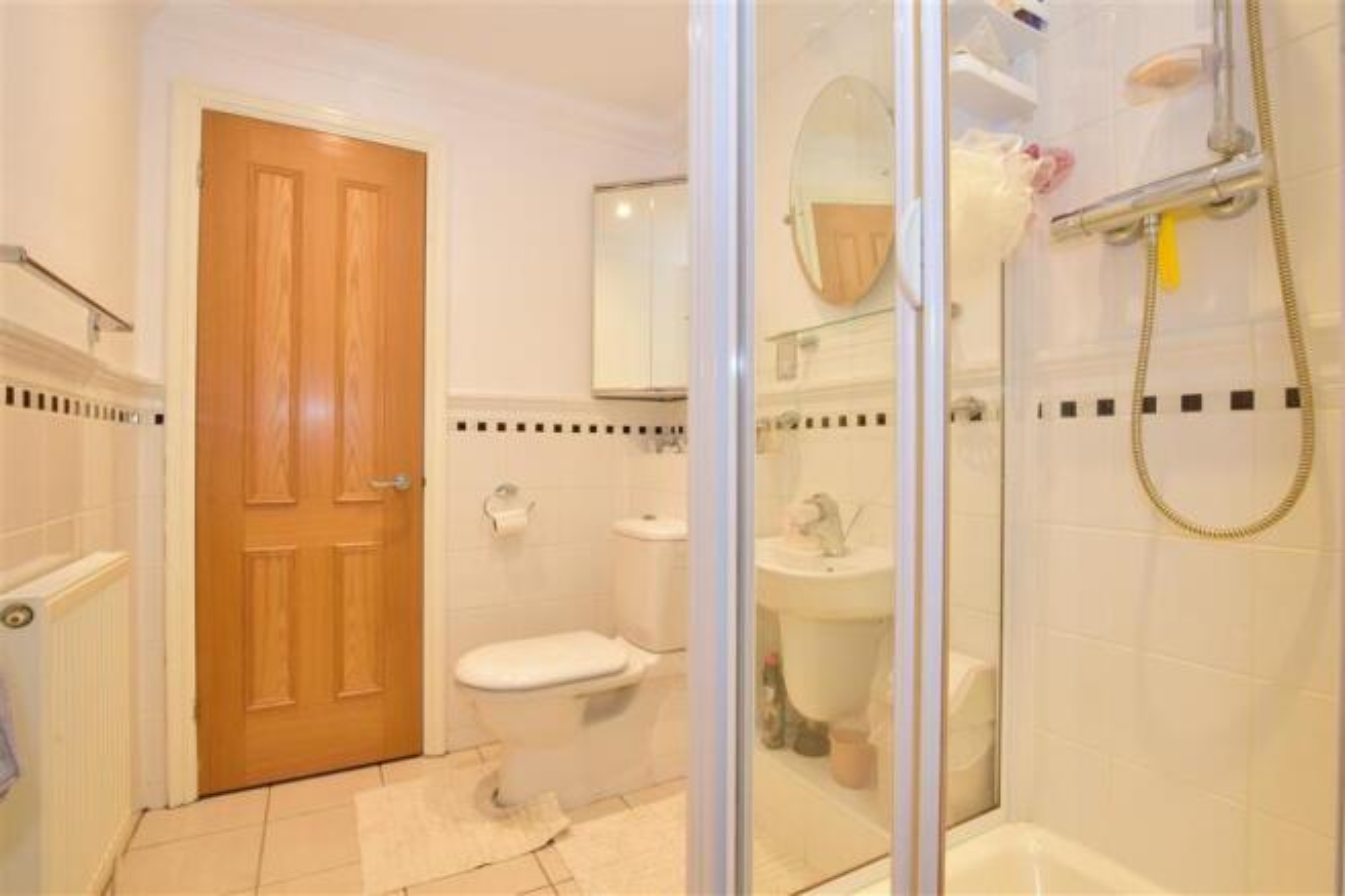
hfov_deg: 92.5
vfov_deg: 69.6
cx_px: 672
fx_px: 644
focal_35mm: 17
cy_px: 448
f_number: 22
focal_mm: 11.5
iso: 500
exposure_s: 1/3
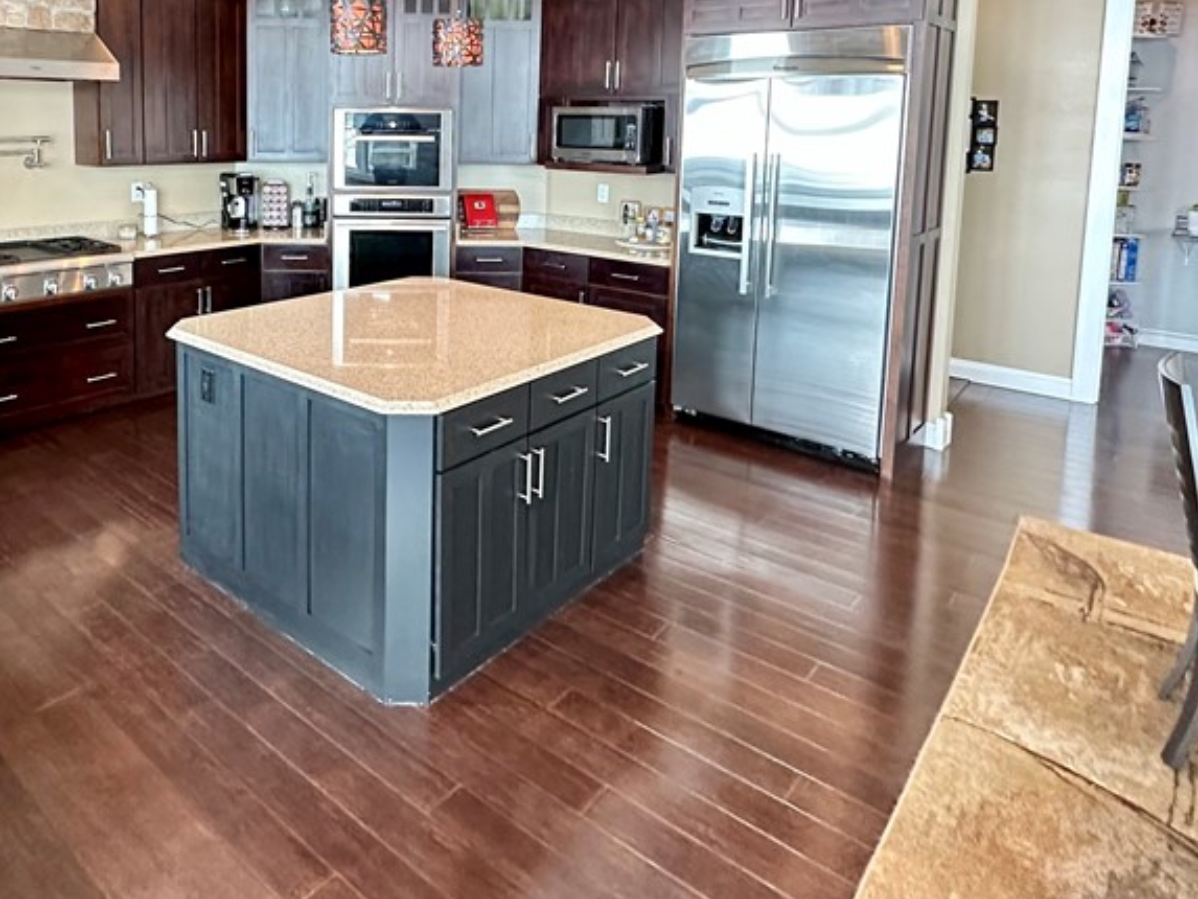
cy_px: 201
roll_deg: -1.4
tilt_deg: -5.7
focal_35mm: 25
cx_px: 397
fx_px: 865
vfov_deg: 52.0
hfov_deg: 67.4
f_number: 2.2
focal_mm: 2.22
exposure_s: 1/60
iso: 640
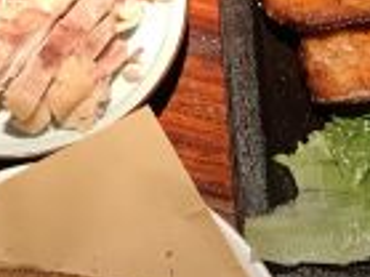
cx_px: 45
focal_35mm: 141
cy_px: -55
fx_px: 1506
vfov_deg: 10.3
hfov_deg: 13.9
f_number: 1.8
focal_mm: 3.99
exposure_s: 1/20
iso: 40
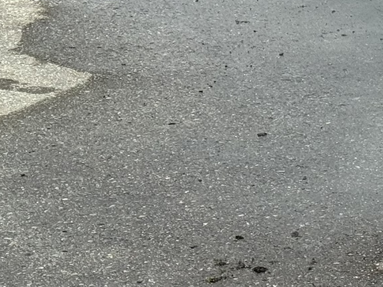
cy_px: -10
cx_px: 683
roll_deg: -1.5
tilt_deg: -14.7
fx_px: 1903
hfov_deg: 10.8
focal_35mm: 172
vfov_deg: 8.6
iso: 64
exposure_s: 1/325
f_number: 1.78
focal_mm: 6.76
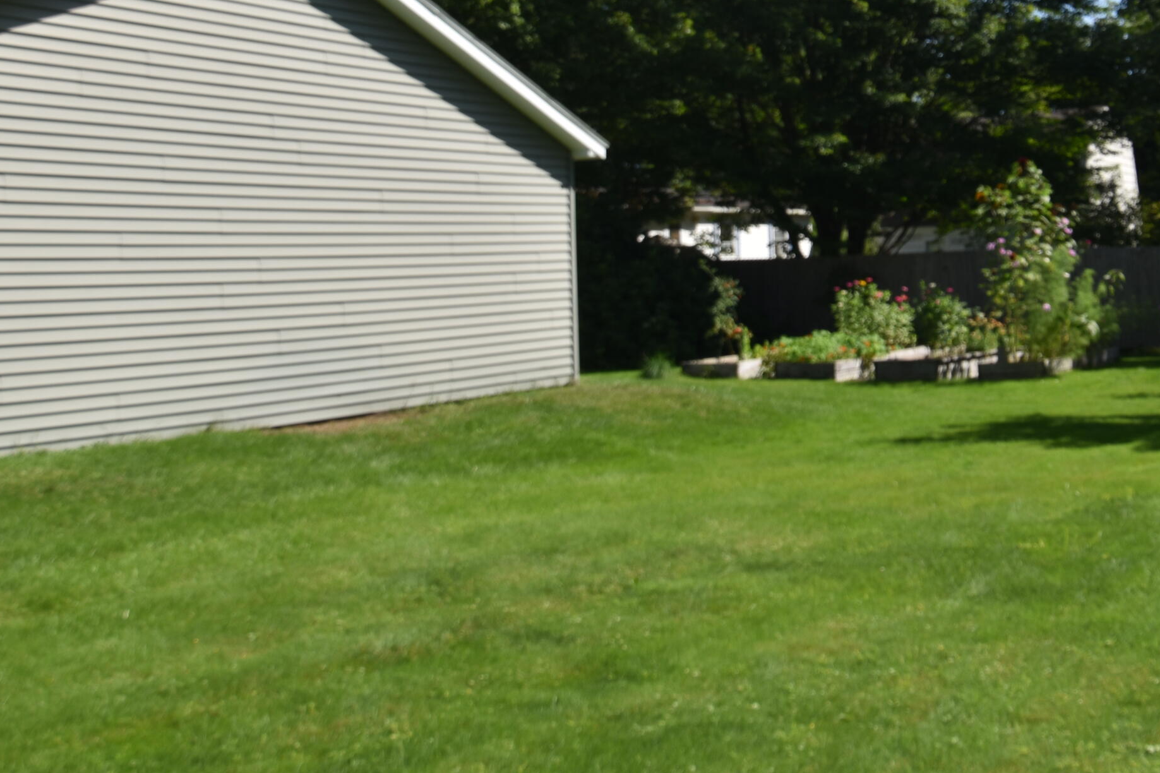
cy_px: 164
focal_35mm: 49
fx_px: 1579
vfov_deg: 27.0
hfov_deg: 39.4
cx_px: 851
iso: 100
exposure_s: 1/200
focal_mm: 20
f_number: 9
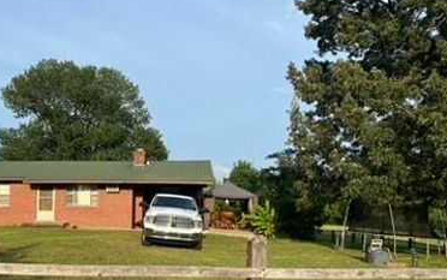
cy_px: 170
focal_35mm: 37
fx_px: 451
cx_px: 160
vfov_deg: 34.4
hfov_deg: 52.0
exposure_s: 1/2915
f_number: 1.5
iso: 50
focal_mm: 5.7
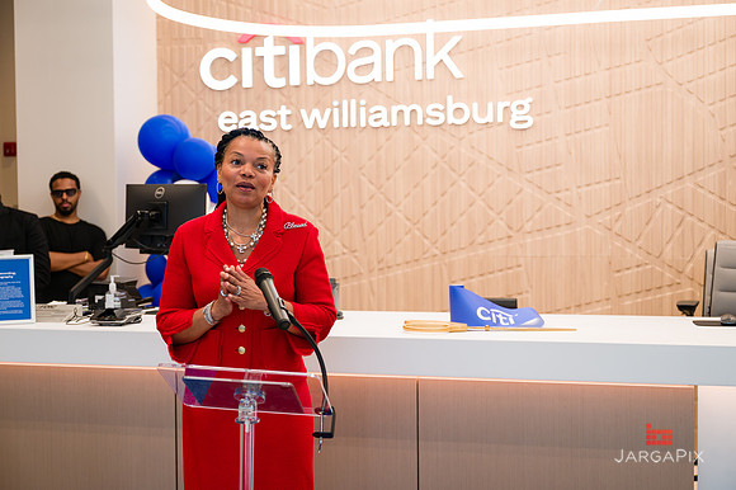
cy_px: 236
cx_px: 382
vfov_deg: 27.4
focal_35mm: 49
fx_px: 1004
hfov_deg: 40.2
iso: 400
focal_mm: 47
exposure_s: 1/200
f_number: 3.2
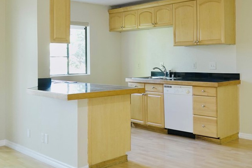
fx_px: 315
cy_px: 57
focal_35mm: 45
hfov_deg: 43.0
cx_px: 169
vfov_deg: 29.7
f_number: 3.5
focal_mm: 28
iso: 2000
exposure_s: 1/40
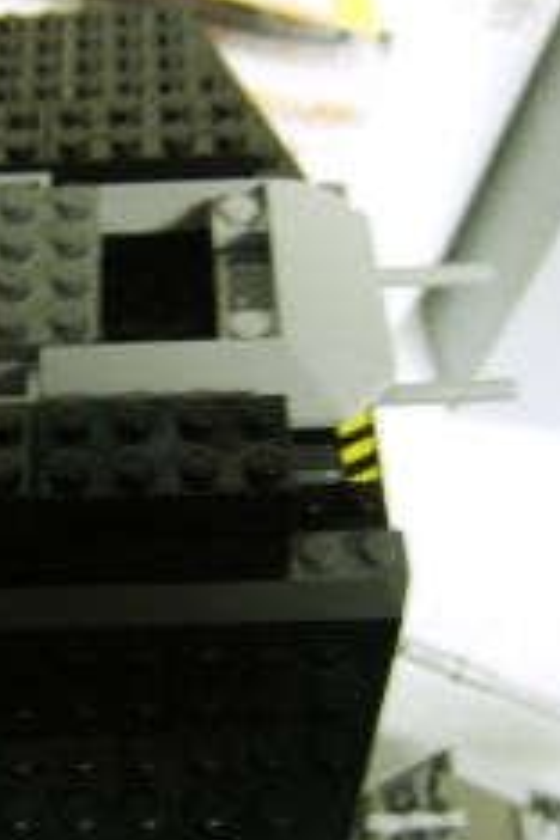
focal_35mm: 53
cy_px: 330
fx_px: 1237
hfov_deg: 24.8
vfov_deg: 37.4
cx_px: 68
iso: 71
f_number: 2.7
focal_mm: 8.13
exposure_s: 1/2
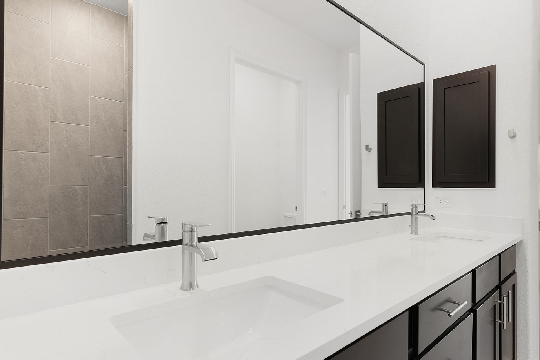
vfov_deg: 61.9
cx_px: 317
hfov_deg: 83.2
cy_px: 185
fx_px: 300
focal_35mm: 20
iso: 100
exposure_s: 1/1.67
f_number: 9
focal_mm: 17
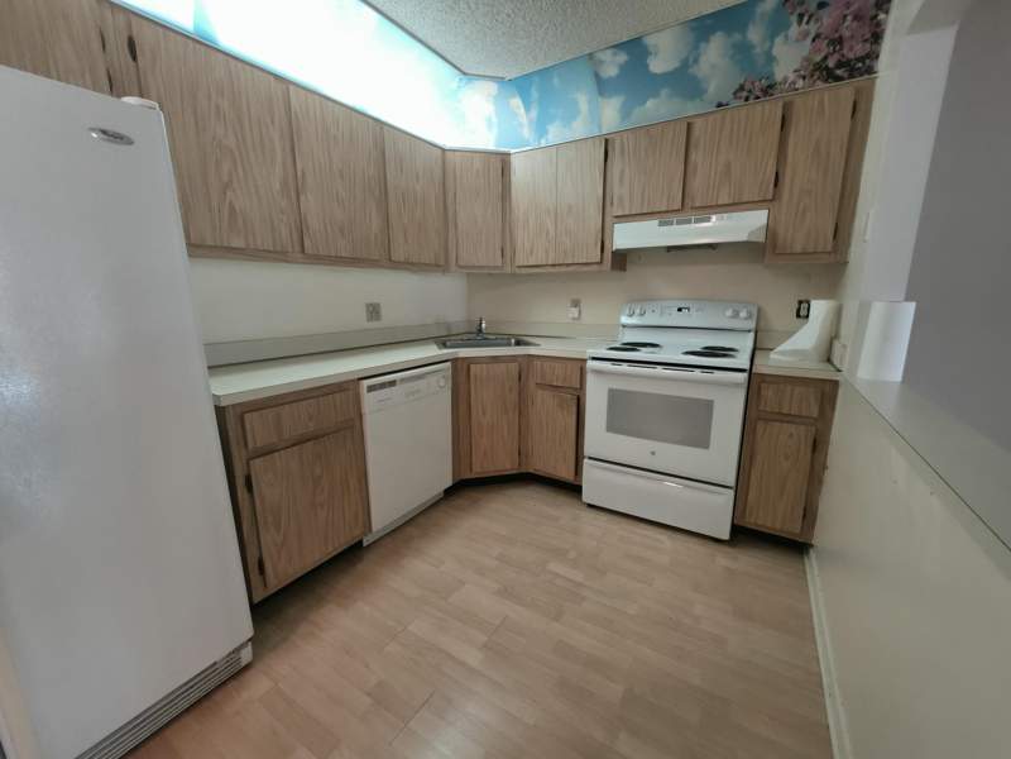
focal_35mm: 13
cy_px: 380
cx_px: 506
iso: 100
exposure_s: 1/60
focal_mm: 2.2
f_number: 1.9
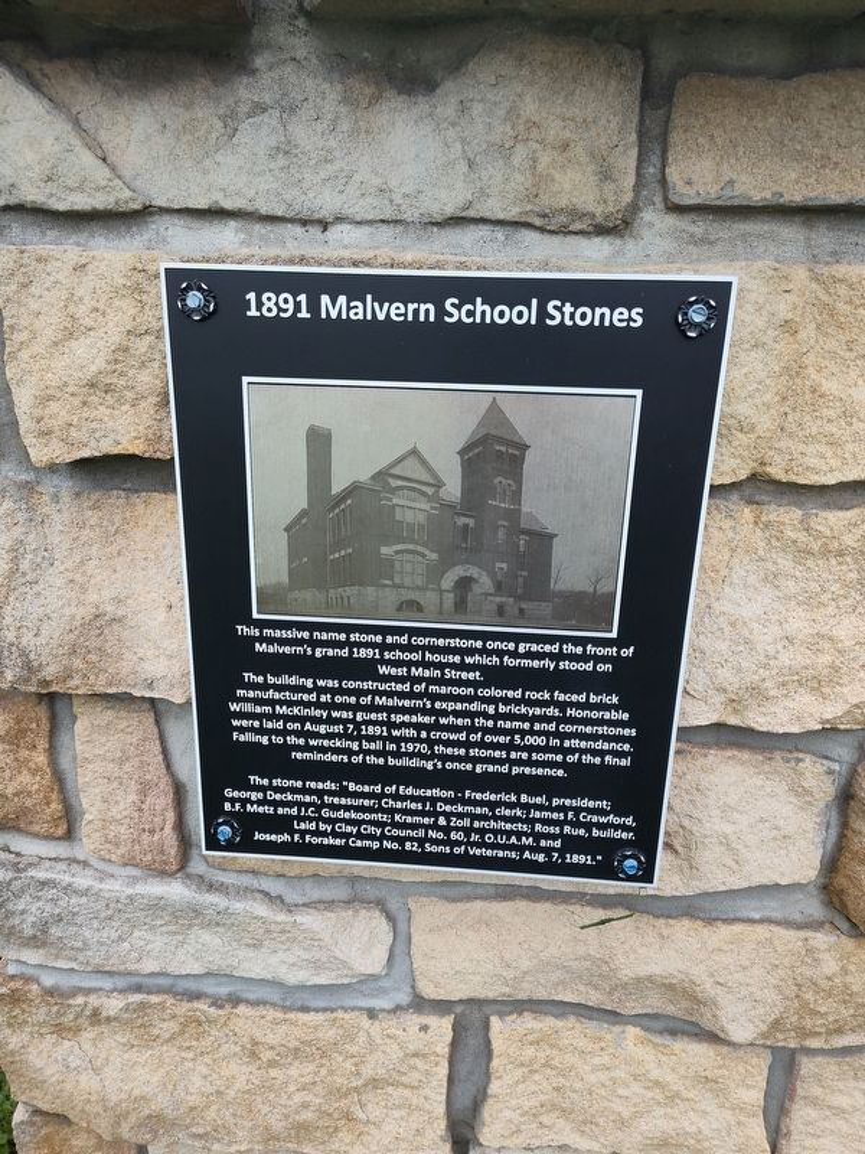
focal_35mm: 23
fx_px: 766
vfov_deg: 73.9
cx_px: 432
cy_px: 577
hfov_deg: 58.9
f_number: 1.8
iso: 220
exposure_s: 1/120
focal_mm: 5.56
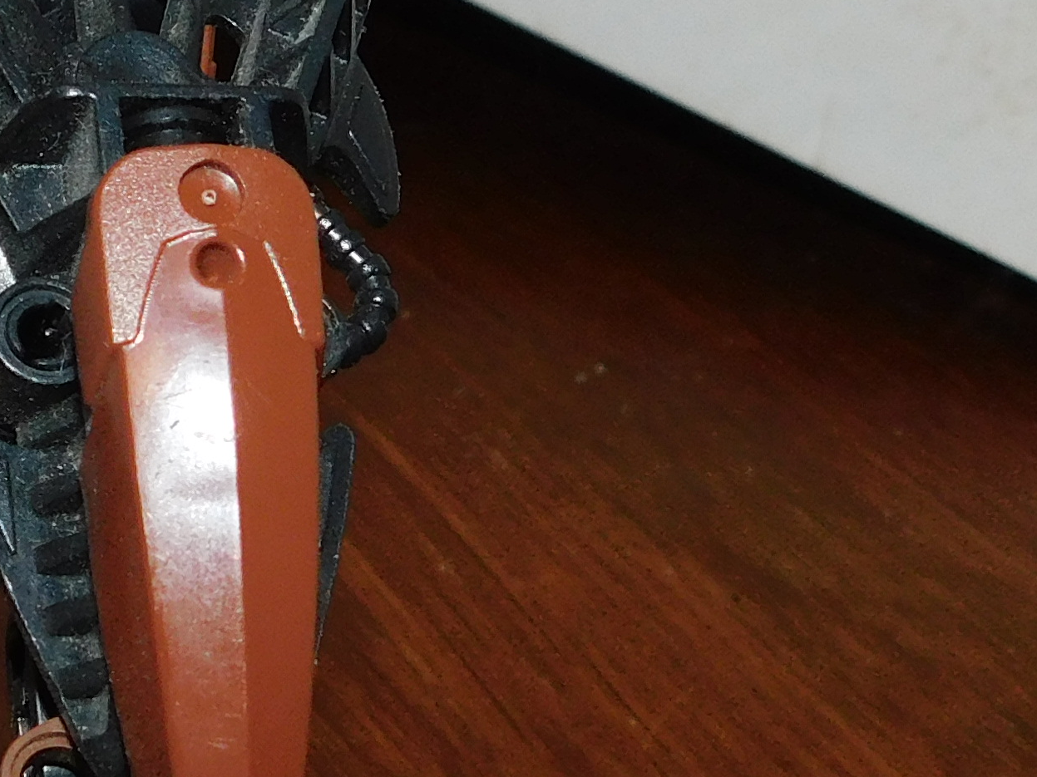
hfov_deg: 21.7
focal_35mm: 85
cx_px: -137
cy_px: 476
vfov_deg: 17.3
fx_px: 2546
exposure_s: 1/30
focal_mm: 4
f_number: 3
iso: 200
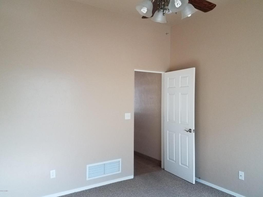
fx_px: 198
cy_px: 98
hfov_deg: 67.3
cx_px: 132
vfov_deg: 53.1
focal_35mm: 26
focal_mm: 4.2
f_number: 1.7
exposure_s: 1/25
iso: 250
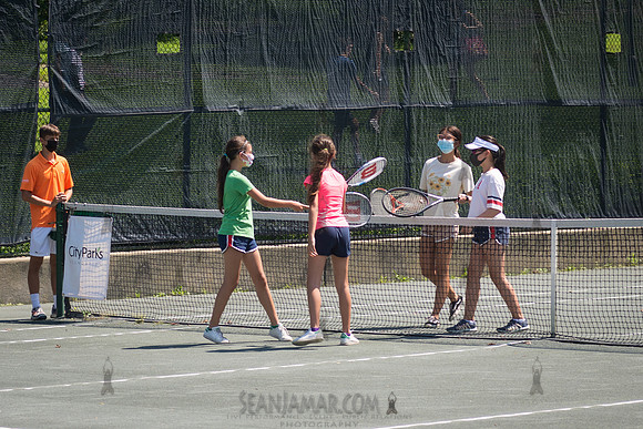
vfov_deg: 8.1
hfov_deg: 12.2
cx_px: 380
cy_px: 206
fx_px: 3016
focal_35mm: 169
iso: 125
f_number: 5
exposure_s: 1/800
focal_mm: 80
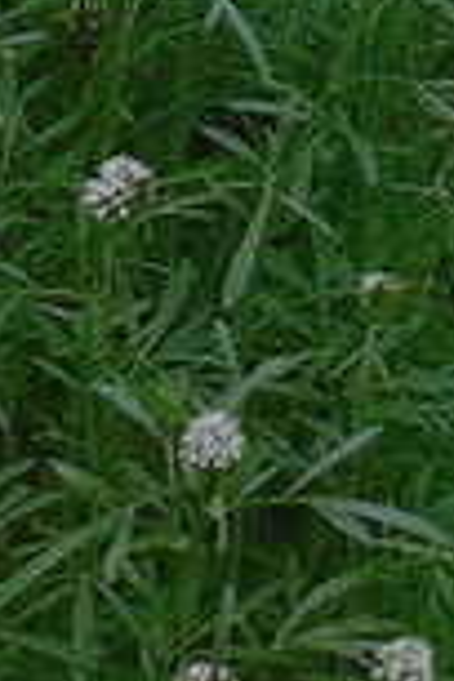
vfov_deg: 5.8
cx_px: 131
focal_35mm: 352
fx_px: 6658
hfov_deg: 3.9
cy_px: -472
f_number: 13
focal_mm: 50
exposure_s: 1/60
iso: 800
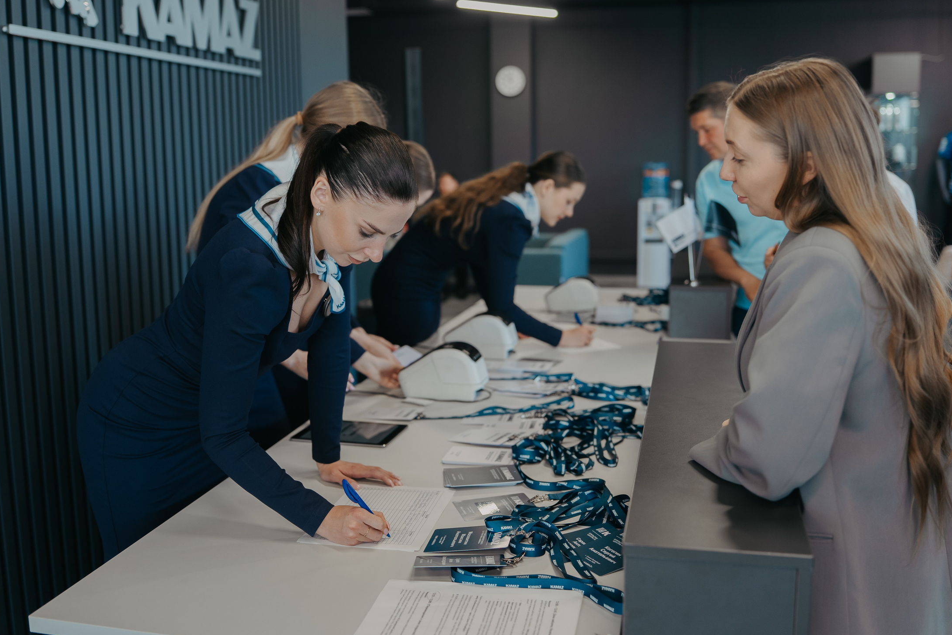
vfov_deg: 39.9
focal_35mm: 33
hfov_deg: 57.2
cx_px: 472
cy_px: 282
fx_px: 873
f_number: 2
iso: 160
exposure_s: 1/125
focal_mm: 28
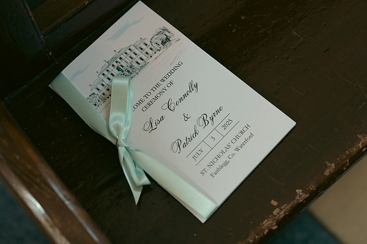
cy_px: 122
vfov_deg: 19.2
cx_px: 182
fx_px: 724
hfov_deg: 28.5
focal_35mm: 71
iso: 2000
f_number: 3.5
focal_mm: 70
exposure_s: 1/320
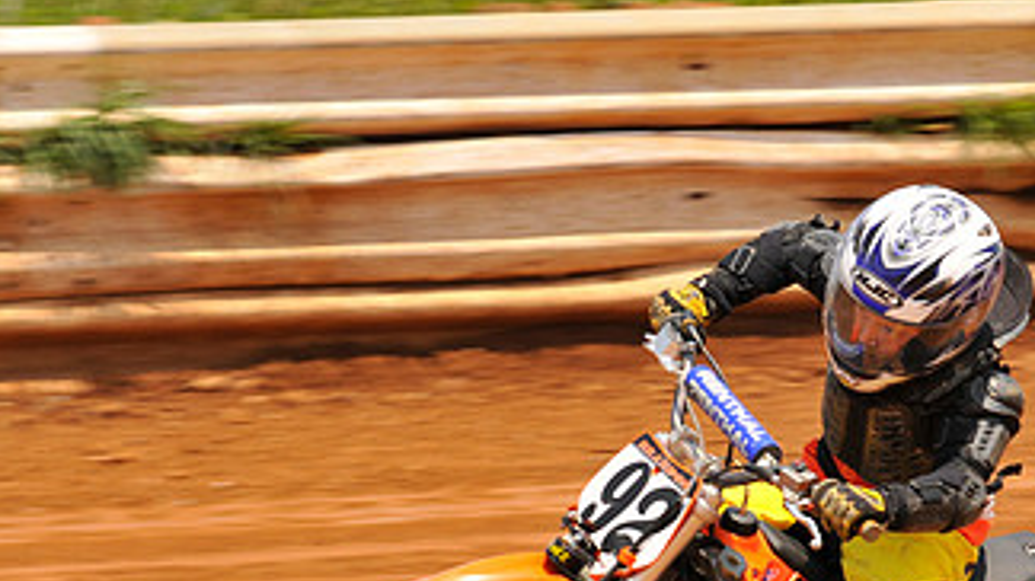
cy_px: 496
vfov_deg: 3.2
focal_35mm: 379
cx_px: 843
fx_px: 10396
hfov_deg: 5.7
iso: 200
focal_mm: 135
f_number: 9
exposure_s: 1/400
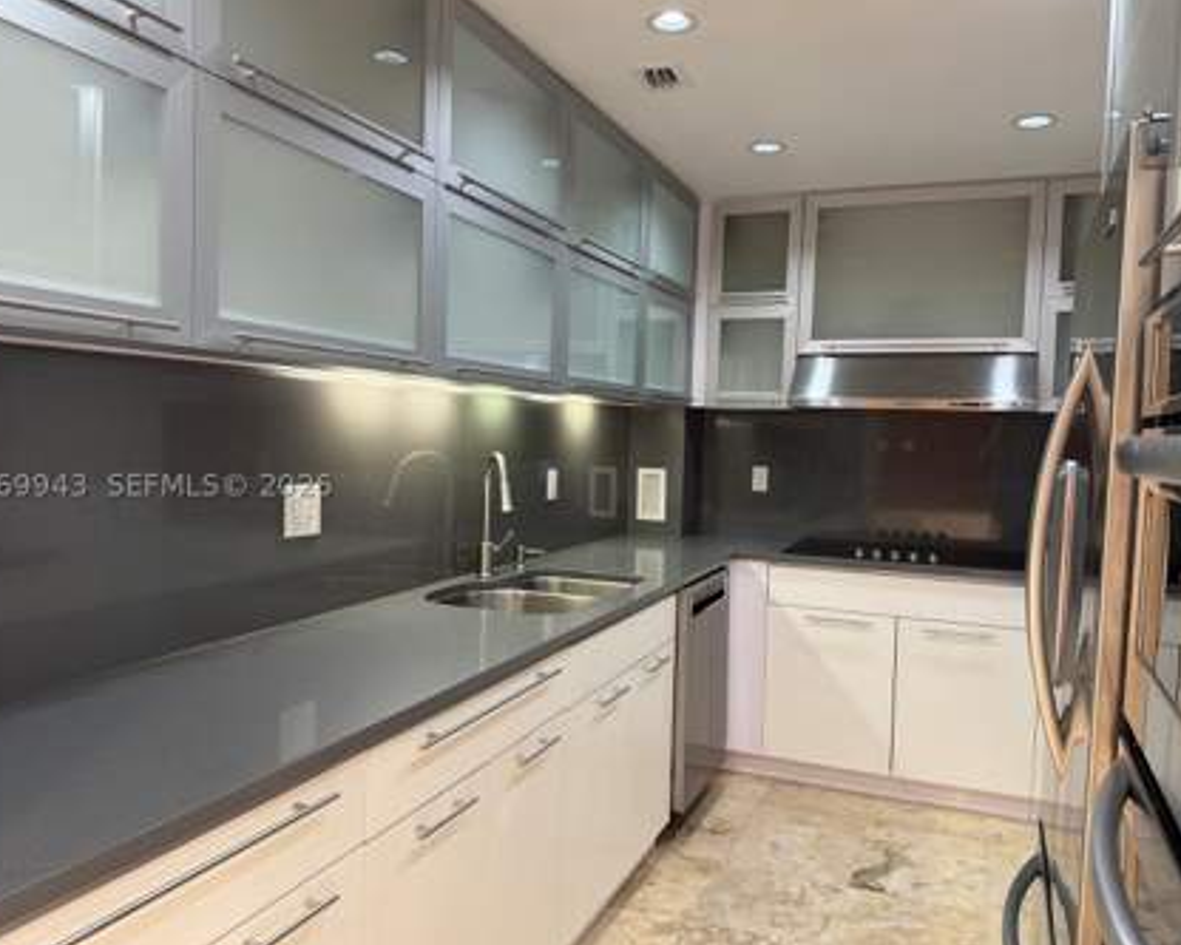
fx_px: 944
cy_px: 485
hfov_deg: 64.1
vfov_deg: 53.2
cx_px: 593
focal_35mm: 27
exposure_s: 1/60
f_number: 1.78
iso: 125
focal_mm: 6.76
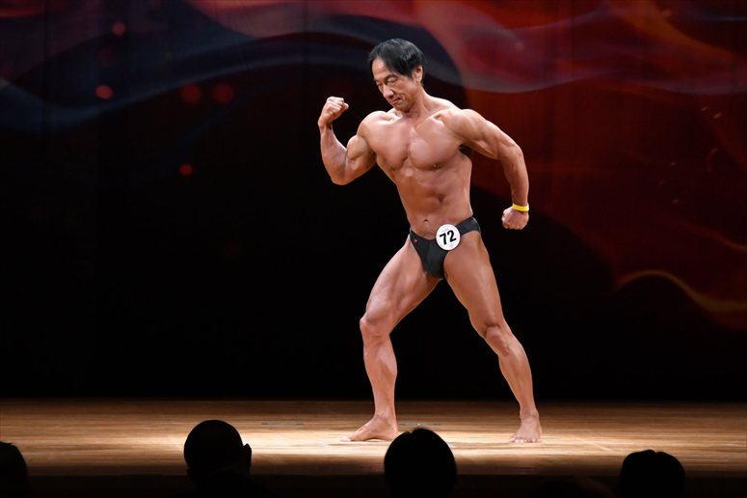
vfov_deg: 5.7
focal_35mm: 240
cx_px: 374
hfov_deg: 8.6
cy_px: 249
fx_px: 4978
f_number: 5.6
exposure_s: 1/400
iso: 4000
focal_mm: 160
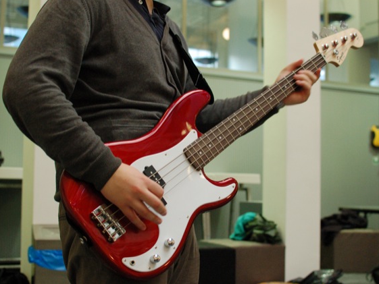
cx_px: 193
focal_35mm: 58
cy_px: 142
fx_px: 630
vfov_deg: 25.4
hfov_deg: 33.5
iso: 1600
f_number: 4
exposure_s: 1/60
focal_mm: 35
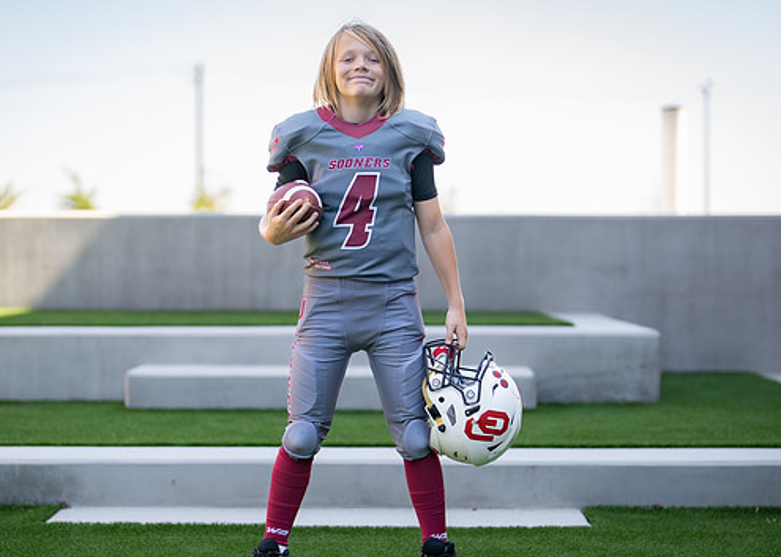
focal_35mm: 70
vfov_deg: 20.3
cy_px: 342
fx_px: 1552
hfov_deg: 28.2
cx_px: 382
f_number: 1.2
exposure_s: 1/1600
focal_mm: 50
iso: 100
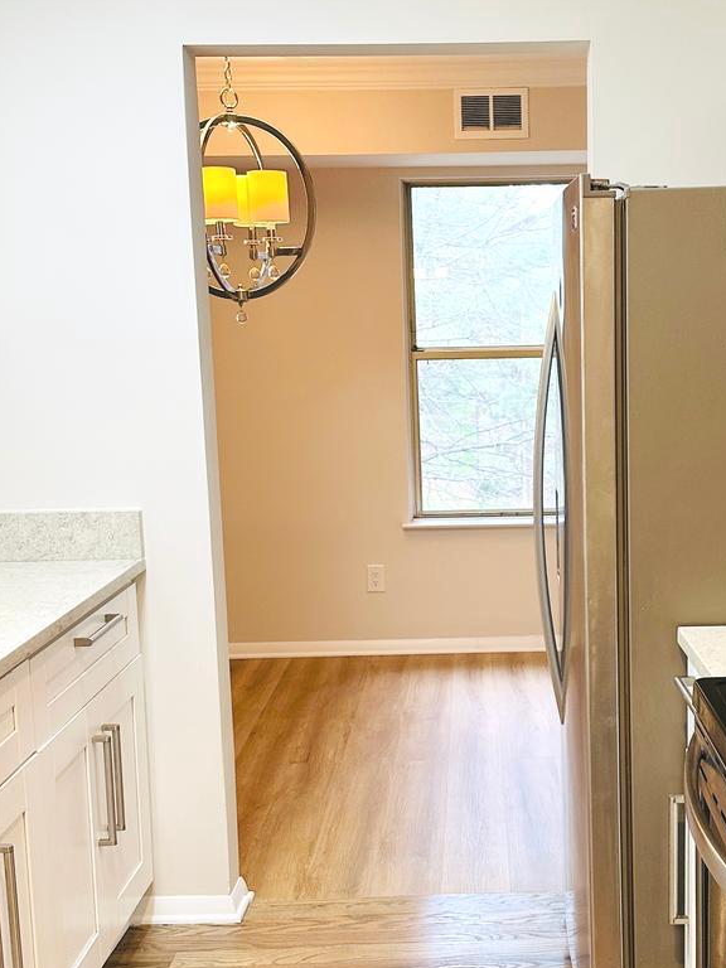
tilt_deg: -7.7
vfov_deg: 39.6
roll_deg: +0.1
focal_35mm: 48
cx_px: 519
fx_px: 1342
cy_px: 561
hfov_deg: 29.9
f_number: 1.78
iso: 125
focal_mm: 6.86
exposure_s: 1/60
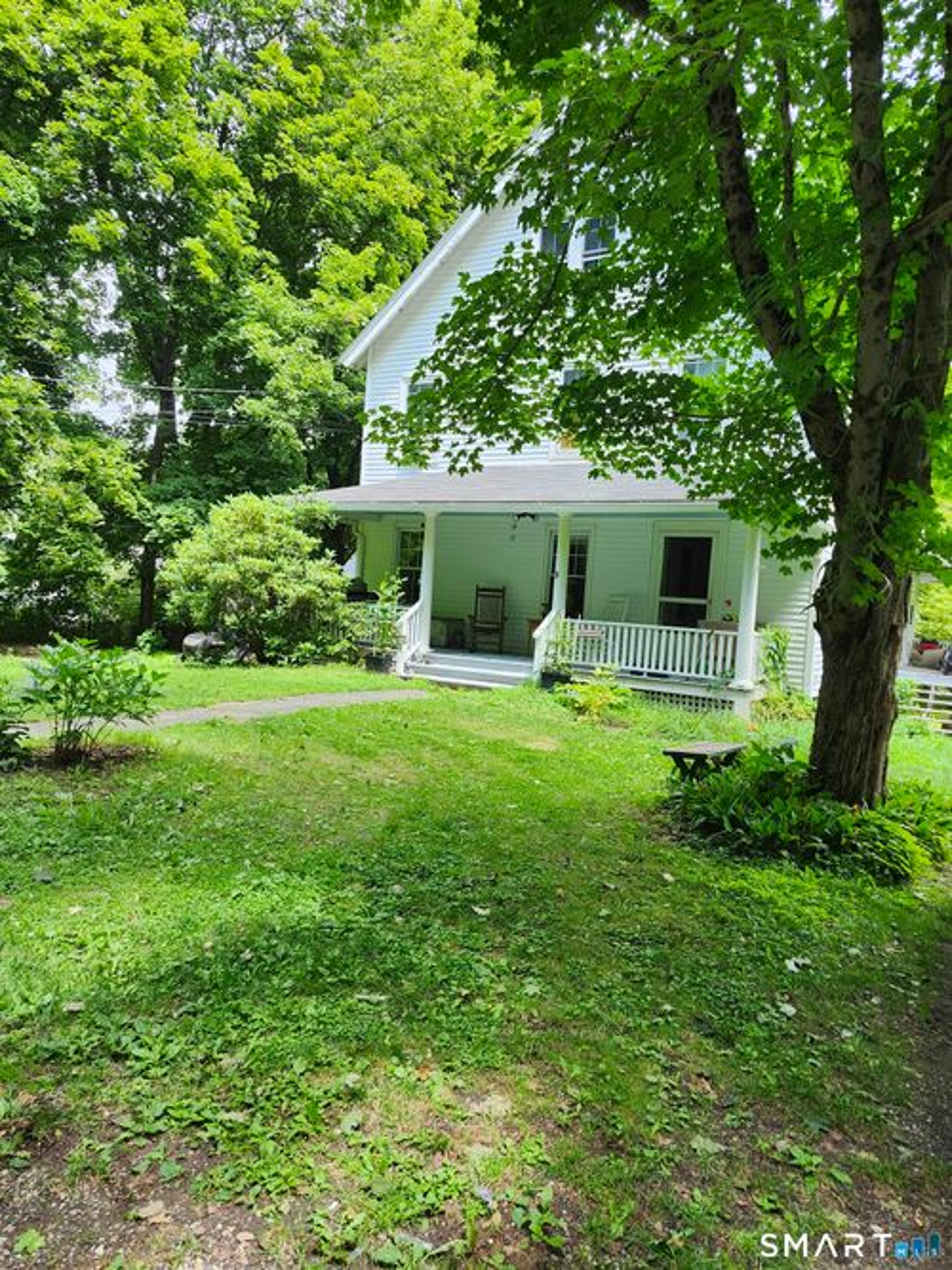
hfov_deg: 58.9
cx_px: 476
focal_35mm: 23
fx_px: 844
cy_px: 635
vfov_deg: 73.9
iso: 32
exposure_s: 1/180
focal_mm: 5.54
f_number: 1.8
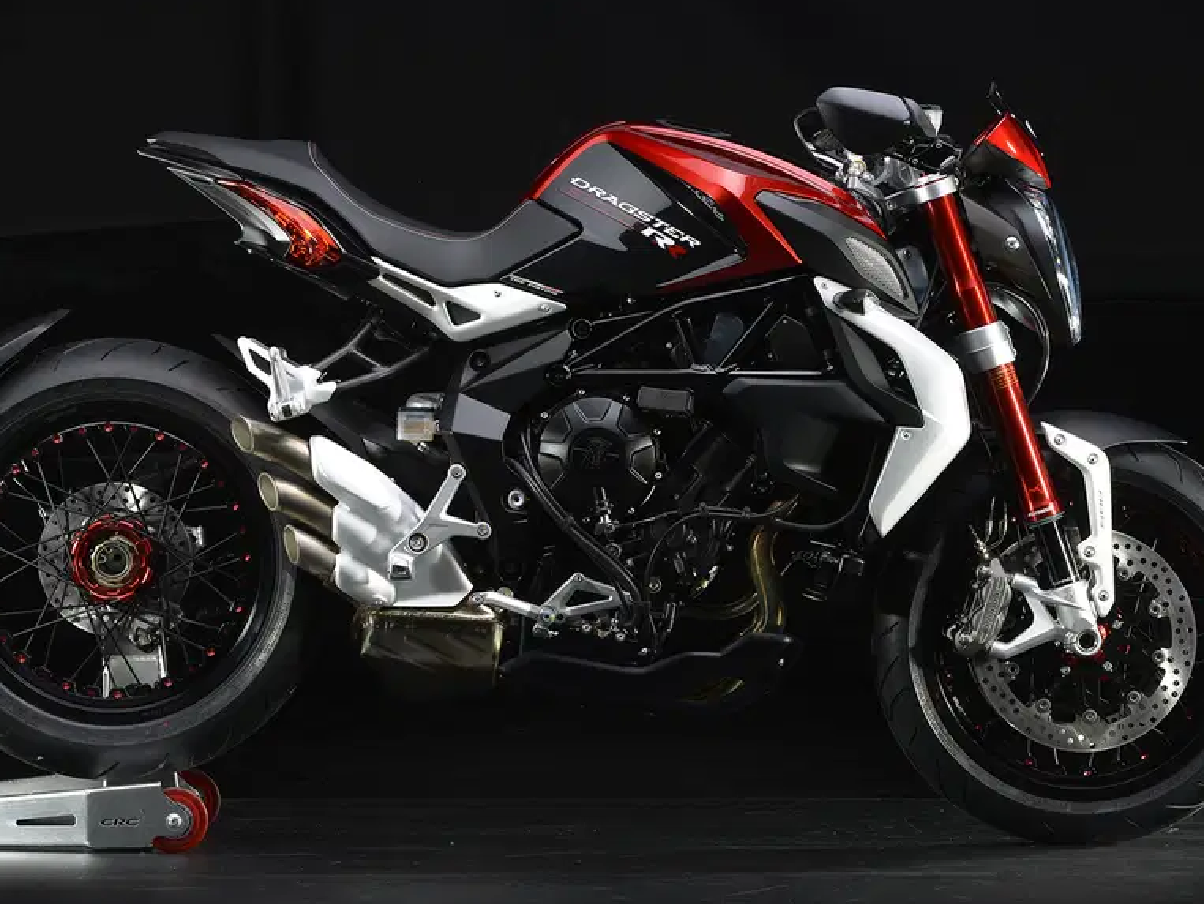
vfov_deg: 7.9
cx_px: 568
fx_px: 6577
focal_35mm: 189
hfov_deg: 10.5
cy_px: 419
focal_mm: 125
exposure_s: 1/100
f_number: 13
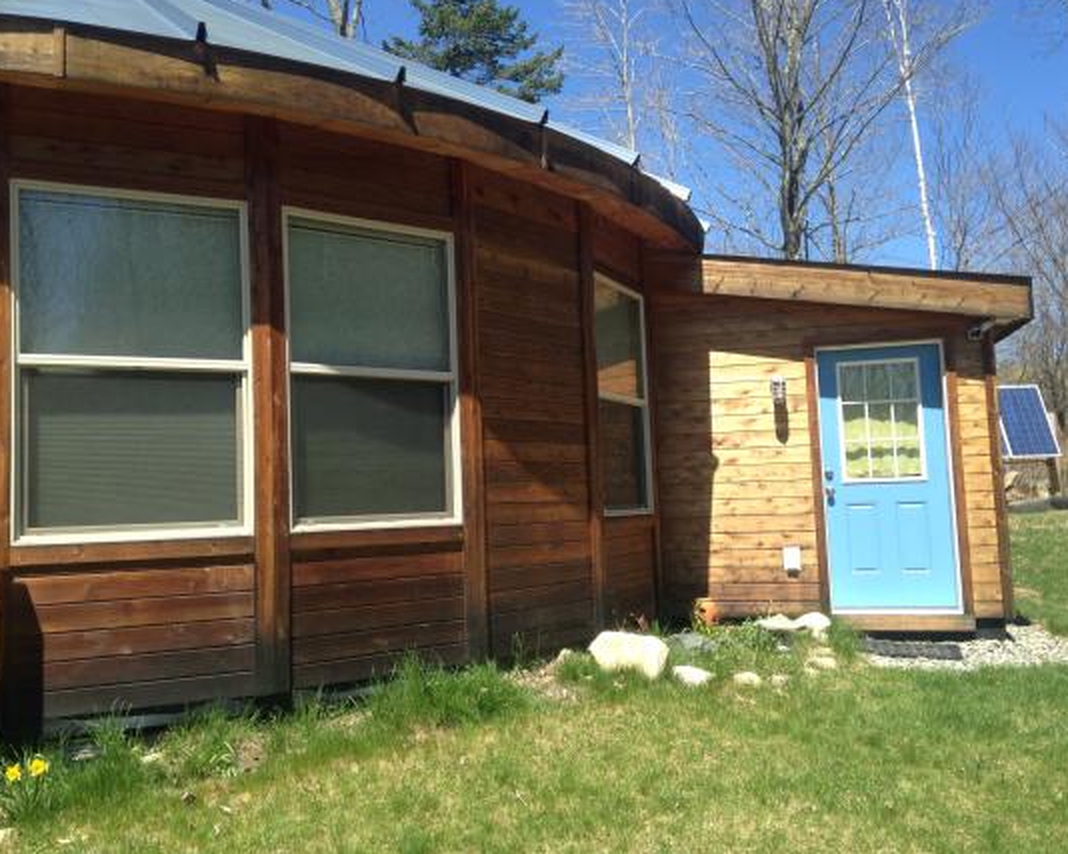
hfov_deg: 51.5
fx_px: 1106
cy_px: 427
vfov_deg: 42.2
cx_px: 504
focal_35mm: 35
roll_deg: +0.8
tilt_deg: +3.1
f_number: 2.4
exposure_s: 1/775
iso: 50
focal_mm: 4.12
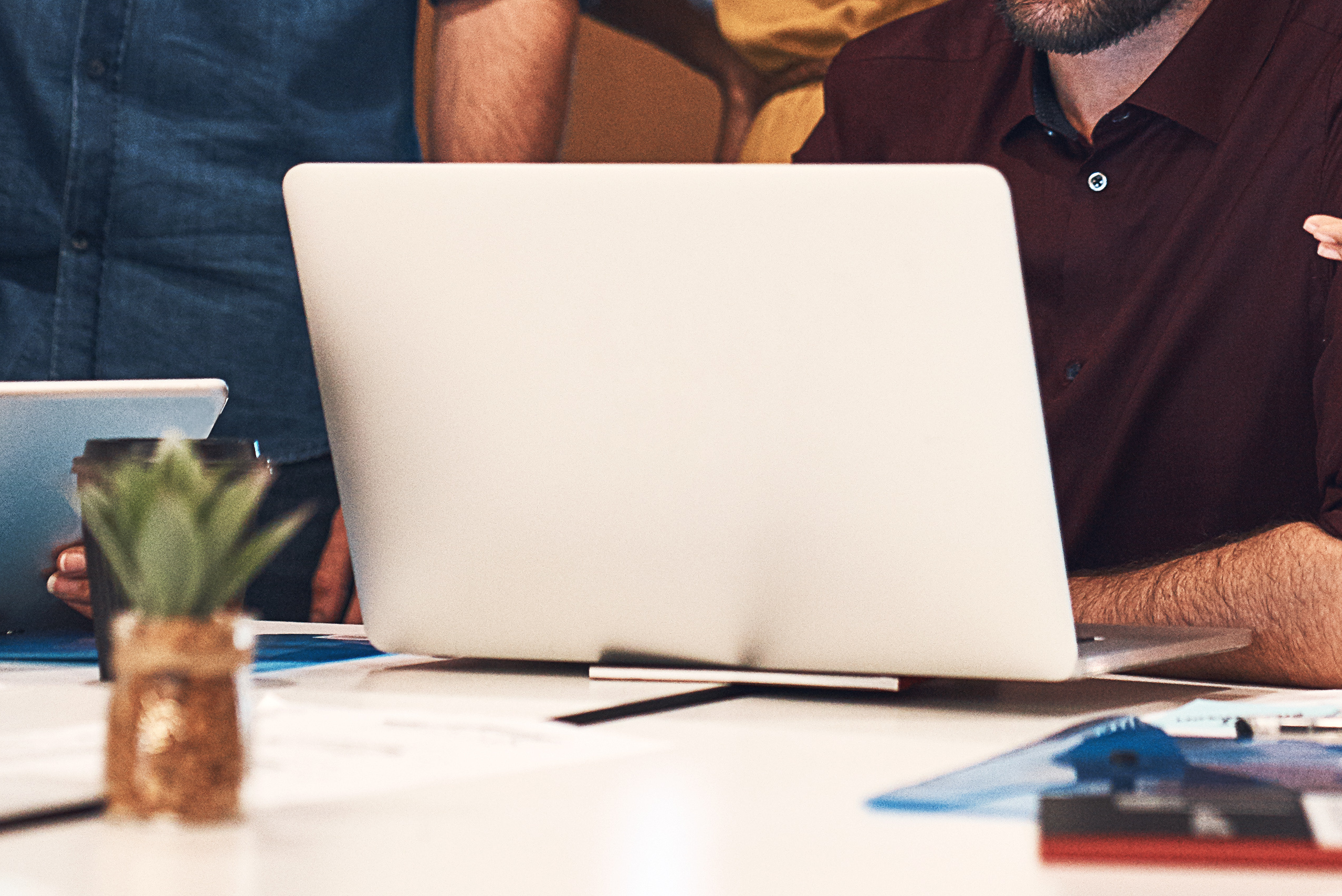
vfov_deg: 9.3
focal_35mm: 144
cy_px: -352
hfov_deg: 14.2
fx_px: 5370
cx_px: 913
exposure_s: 1/160
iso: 500
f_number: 2.2
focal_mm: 50
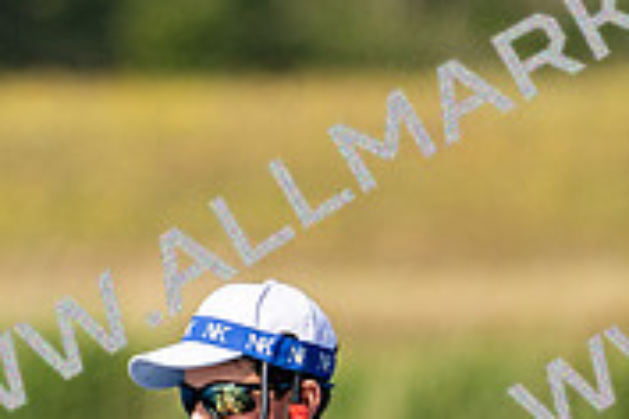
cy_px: 497
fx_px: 34260
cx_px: 249
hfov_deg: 1.1
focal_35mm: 1961
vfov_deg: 0.7
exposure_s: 1/2500
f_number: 4.5
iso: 160
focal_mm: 400
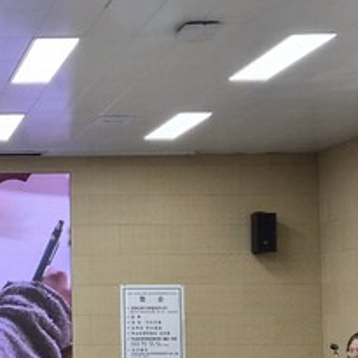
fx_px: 1112
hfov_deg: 16.8
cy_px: 264
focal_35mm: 95
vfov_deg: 18.2
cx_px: -164
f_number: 1.8
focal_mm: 5.4
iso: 32
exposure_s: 1/120
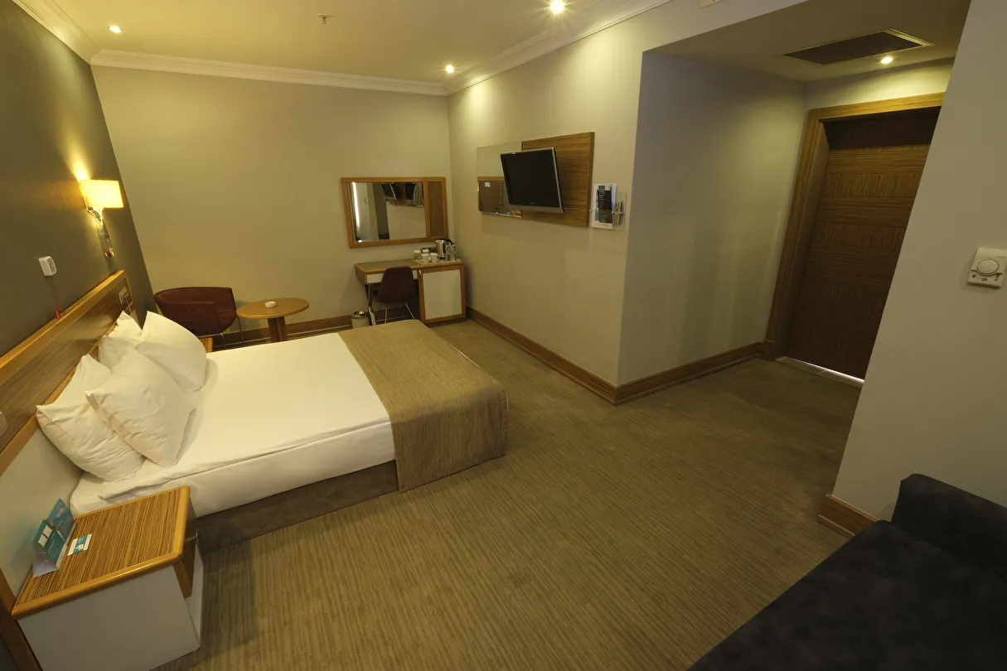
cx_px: 504
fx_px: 420
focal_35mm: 15
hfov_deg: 100.4
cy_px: 336
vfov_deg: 77.3
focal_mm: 10
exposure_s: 13
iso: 200
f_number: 20
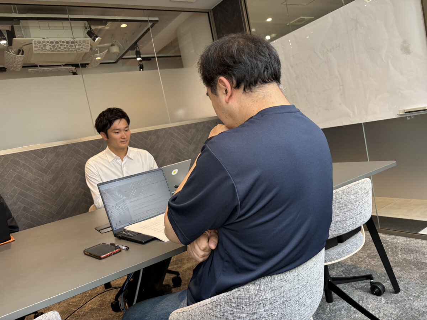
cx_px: 214
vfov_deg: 53.1
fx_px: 321
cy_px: 160
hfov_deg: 67.3
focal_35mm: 26
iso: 100
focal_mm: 5.96
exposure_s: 1/121
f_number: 1.6
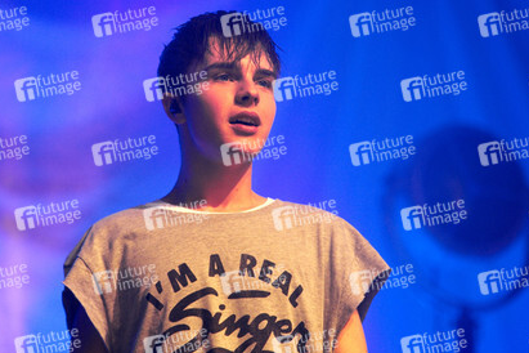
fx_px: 2571
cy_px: 183
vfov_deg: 7.8
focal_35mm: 175
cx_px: 270
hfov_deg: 11.7
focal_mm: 160
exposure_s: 1/200
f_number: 4
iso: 3200
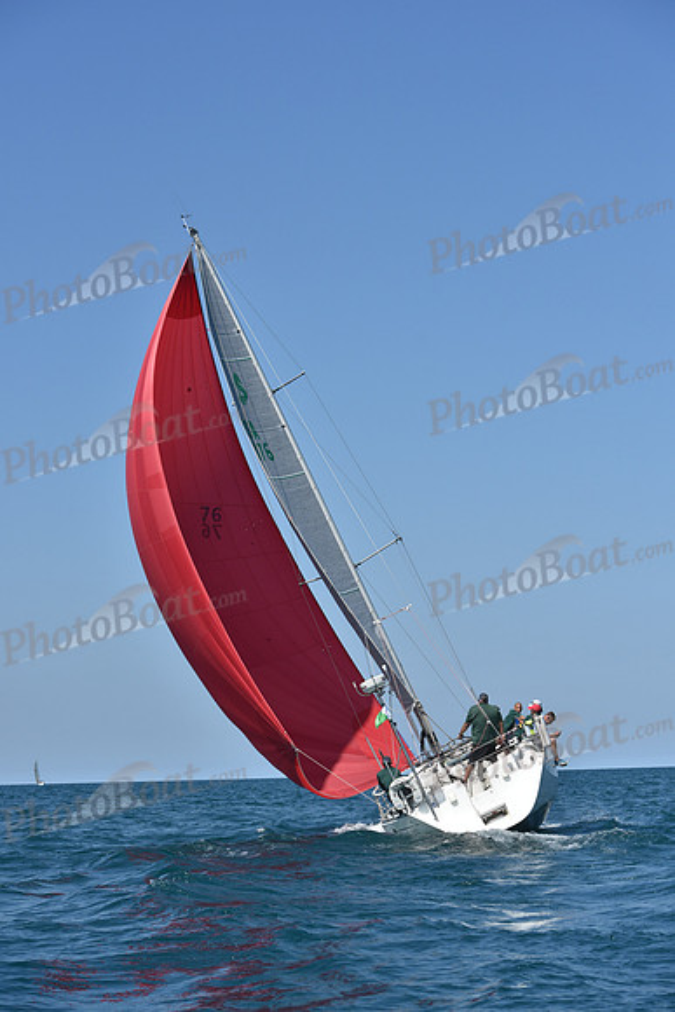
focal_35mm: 70
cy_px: 506
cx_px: 338
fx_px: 1967
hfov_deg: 19.5
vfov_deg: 28.8
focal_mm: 70
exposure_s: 1/1600
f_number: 7.1
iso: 250
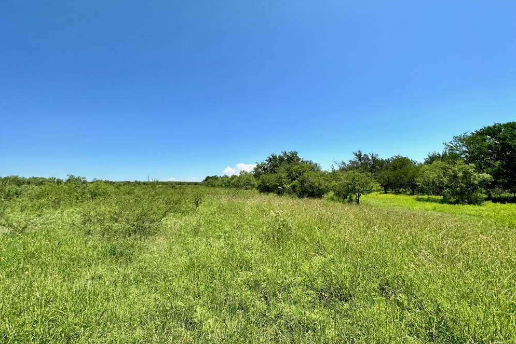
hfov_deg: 100.4
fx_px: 215
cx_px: 265
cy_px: 159
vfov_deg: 77.2
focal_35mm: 15
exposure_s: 1/2353
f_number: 2.2
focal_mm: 2.22
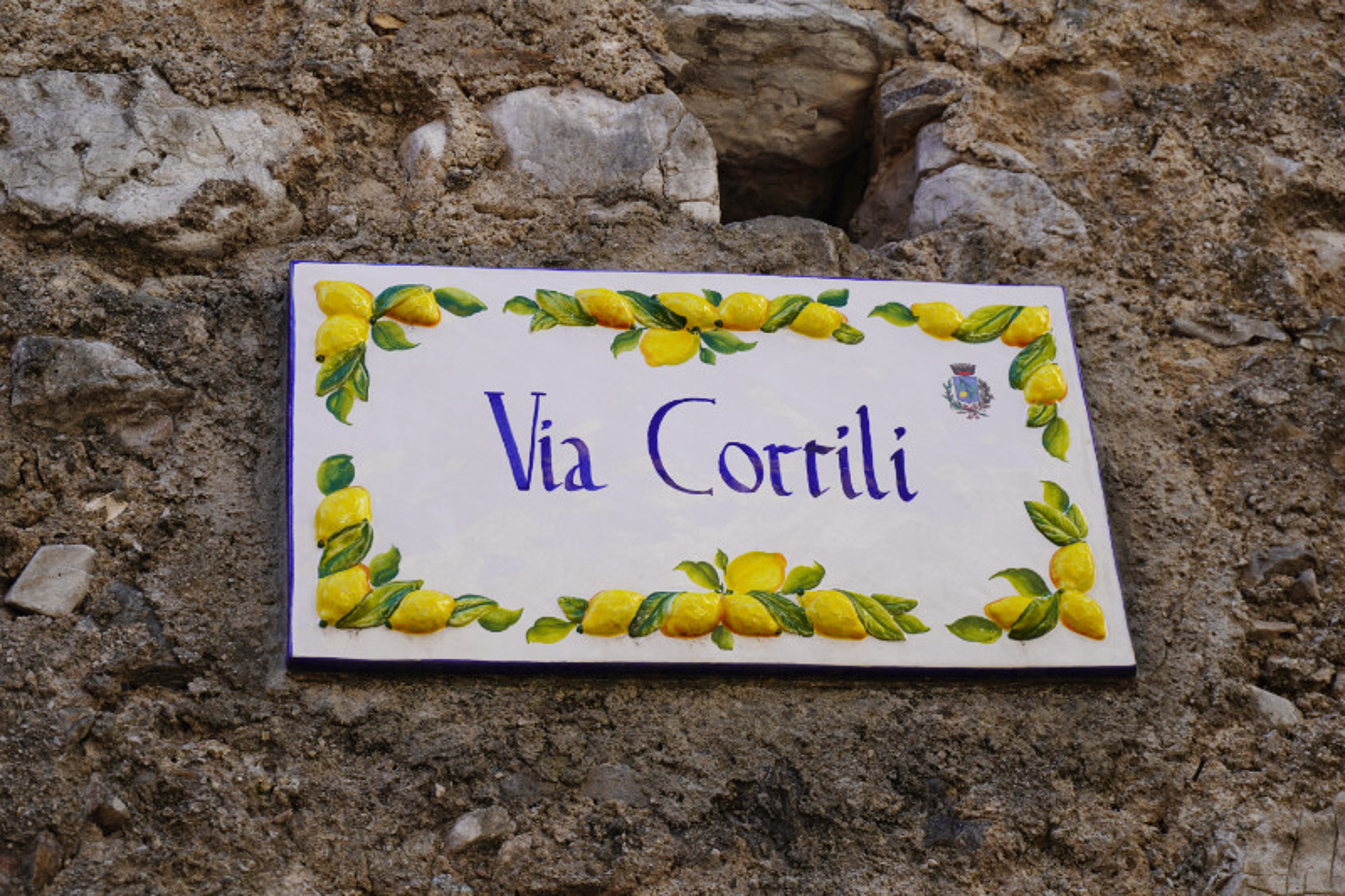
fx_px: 2801
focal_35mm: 75
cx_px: 672
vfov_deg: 18.2
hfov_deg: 27.0
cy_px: 448
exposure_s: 1/100
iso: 100
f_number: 6.3
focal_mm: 50
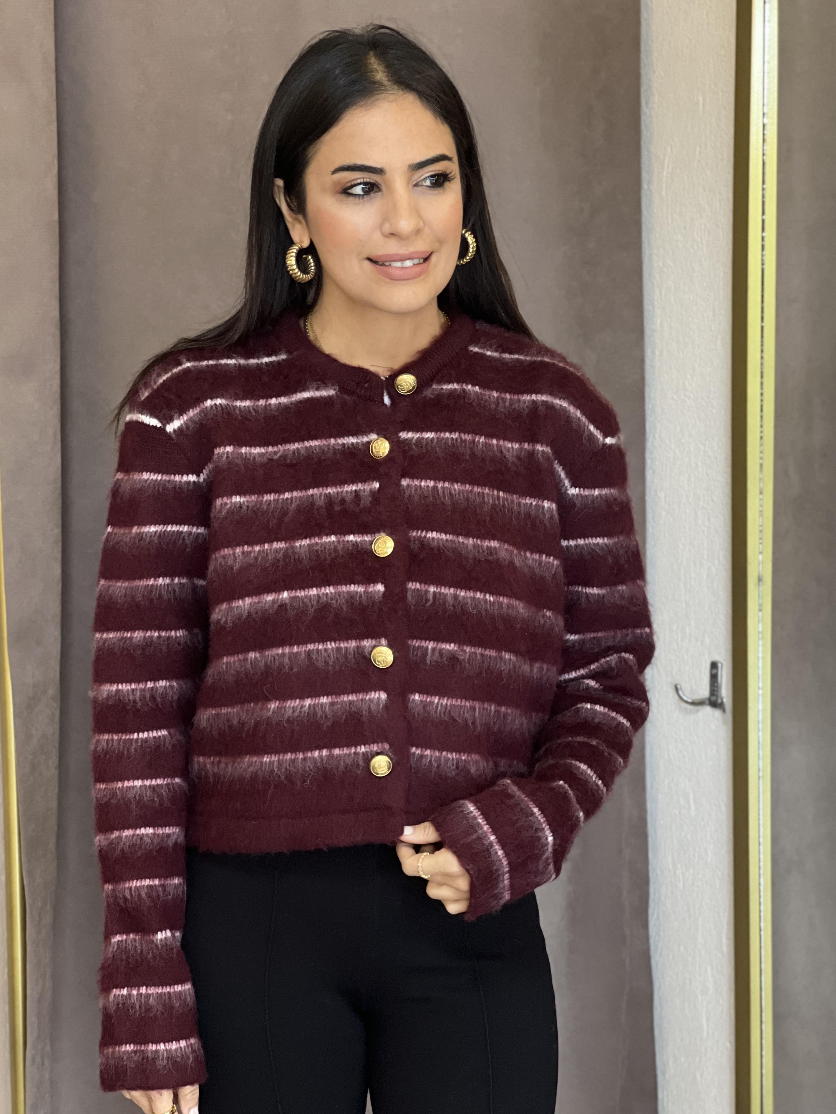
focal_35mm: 82
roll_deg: +1.2
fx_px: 2640
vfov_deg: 23.8
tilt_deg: -8.8
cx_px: 397
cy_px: 549
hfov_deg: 18.0
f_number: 2.8
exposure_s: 1/33
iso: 400
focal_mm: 9
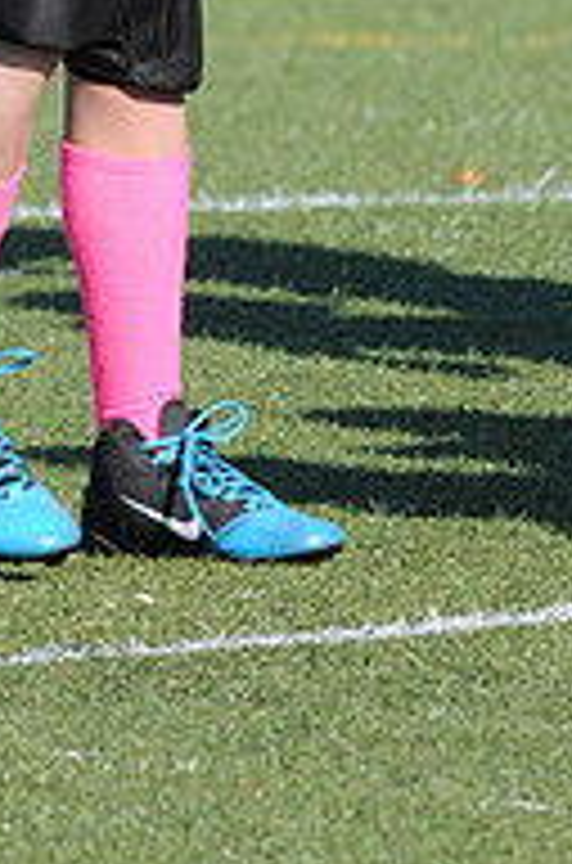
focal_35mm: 1359
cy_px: -328
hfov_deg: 1.0
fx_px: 32564
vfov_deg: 1.5
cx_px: 146
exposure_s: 1/500
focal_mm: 300
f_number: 7.1
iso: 200
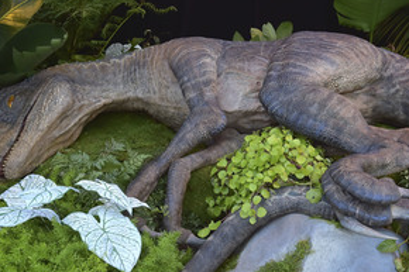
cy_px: 169
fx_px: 670
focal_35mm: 59
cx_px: 250
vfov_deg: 22.9
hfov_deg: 33.8
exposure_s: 1/320
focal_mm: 38
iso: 320
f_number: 6.3
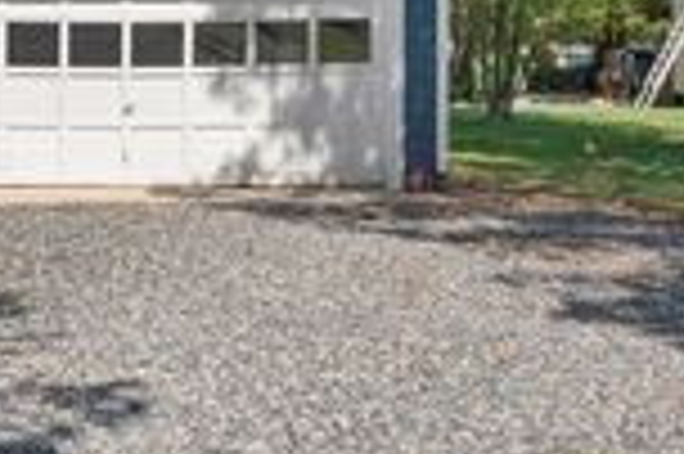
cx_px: -135
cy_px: 13
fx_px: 1253
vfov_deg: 20.0
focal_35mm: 66
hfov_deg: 27.0
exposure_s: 1/160
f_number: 8
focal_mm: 20
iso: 800
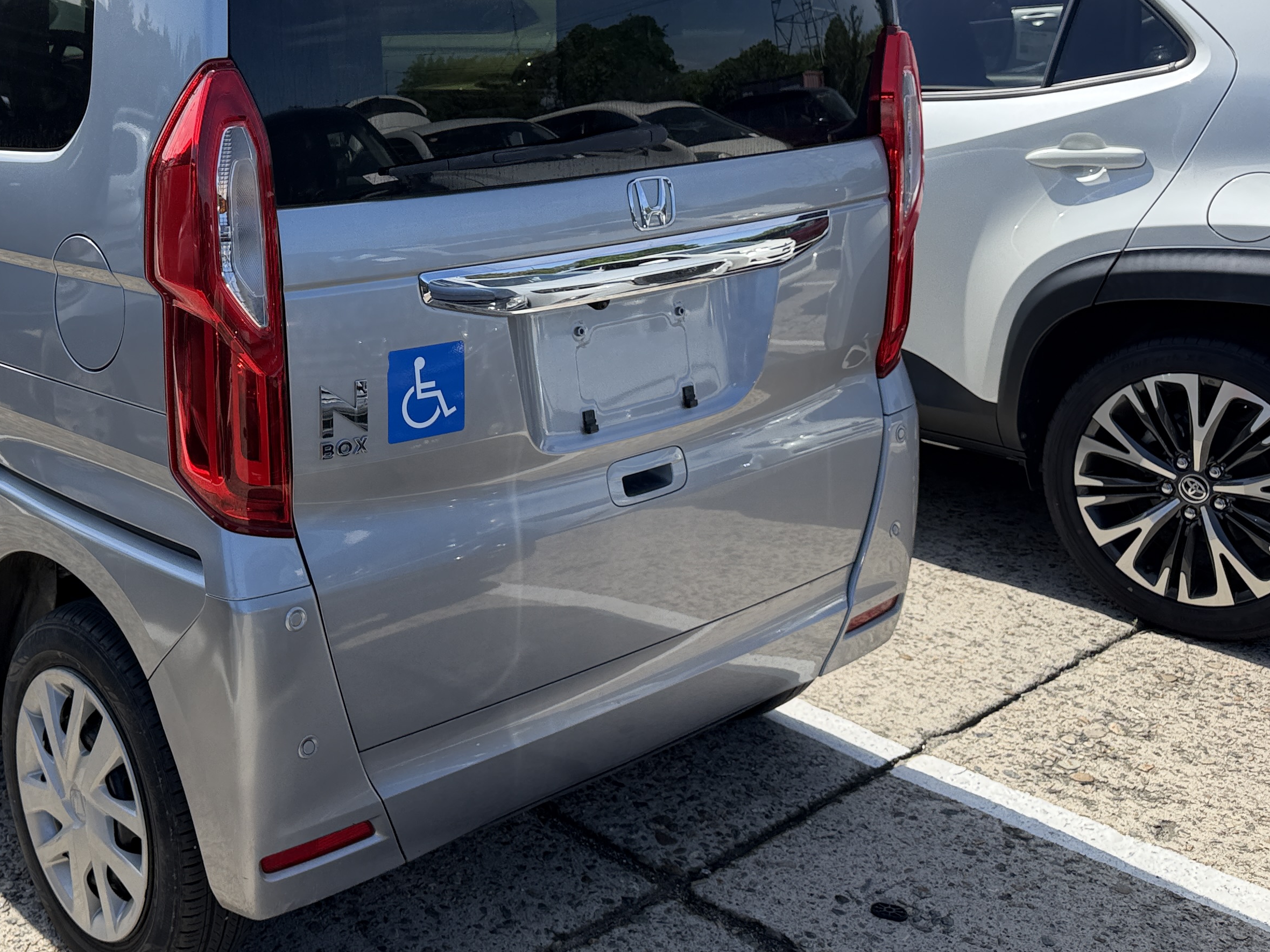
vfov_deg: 34.9
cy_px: 339
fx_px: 1504
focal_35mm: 41
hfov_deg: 44.4
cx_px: 329
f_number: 1.78
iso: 80
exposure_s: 1/3145
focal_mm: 6.76
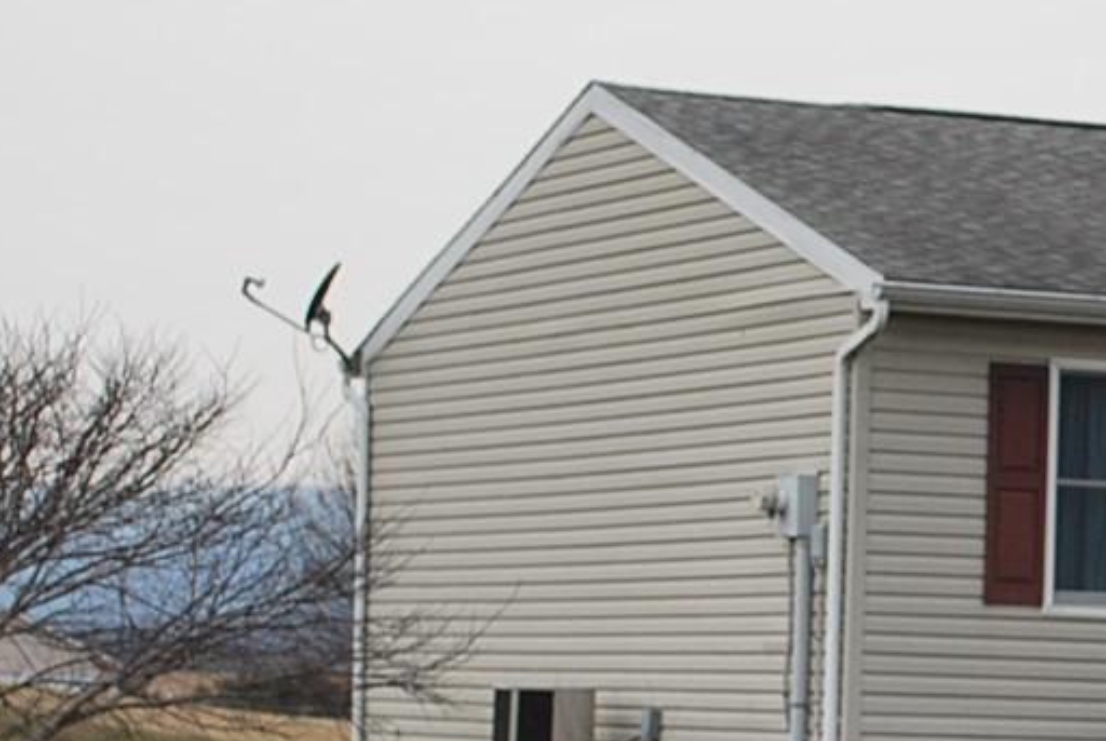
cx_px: 1316
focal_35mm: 170
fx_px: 5230
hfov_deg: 11.8
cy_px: 611
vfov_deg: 8.1
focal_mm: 30
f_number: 4.8
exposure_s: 1/125
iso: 200
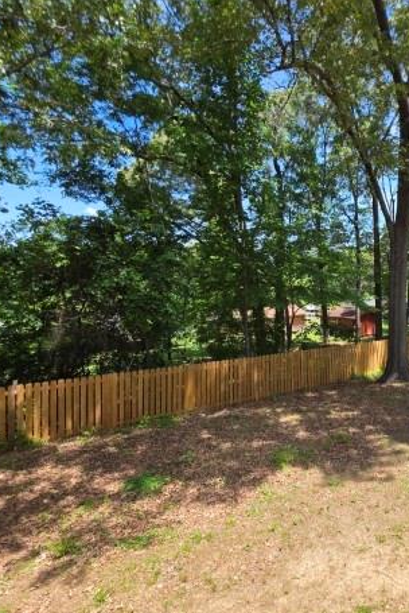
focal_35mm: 19
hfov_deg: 61.0
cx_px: 308
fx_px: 323
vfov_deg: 86.9
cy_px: 299
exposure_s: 1/572
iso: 40
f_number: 1.9
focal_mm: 2.2
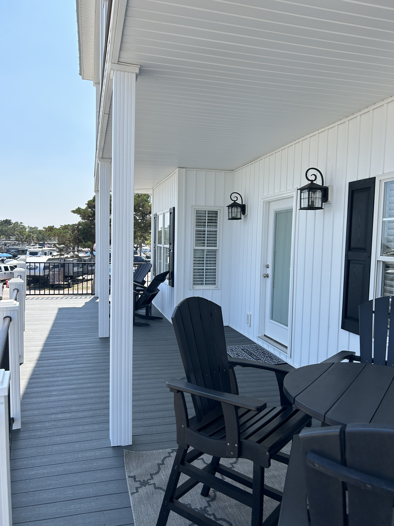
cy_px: 263
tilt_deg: -4.4
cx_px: 197
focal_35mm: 26
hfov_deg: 53.1
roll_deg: -1.5
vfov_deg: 67.3
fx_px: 395
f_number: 1.5
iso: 50
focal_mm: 5.7
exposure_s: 1/2404
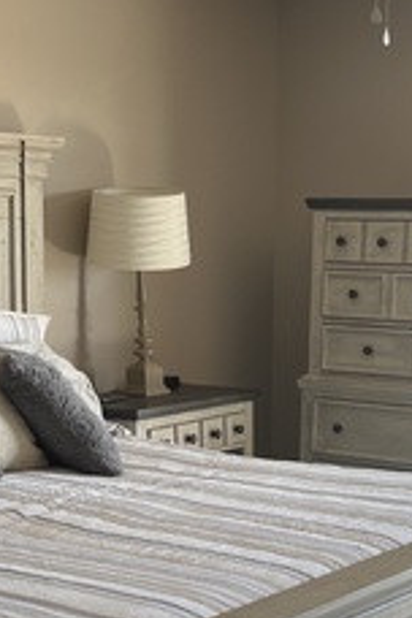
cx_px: 221
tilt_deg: -11.2
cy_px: 455
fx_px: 1356
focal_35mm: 79
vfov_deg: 25.4
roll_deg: -0.5
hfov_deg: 17.3
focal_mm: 5.1
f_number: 1.6
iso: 50
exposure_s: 1/121
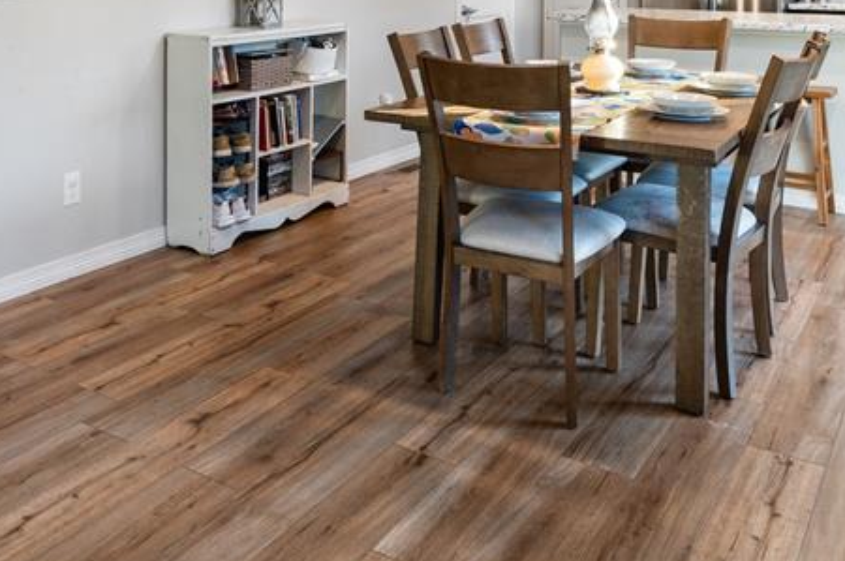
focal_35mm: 41
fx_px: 961
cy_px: -43
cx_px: 289
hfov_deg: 46.8
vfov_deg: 29.6
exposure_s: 1
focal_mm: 18
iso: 200
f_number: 8
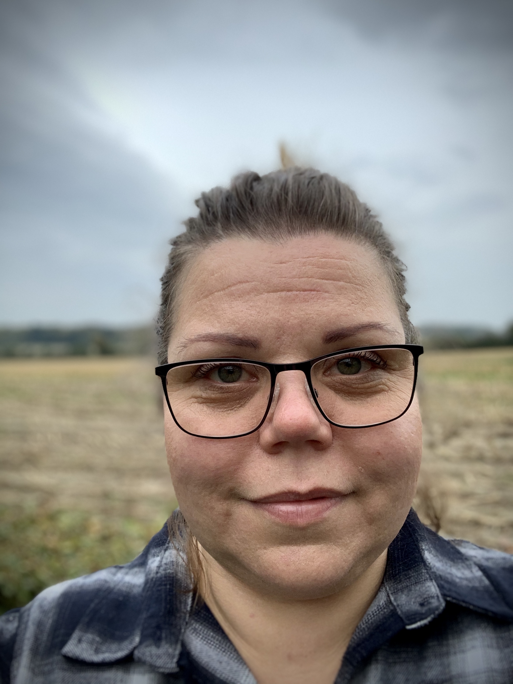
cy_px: 342
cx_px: 256
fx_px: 632
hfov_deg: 44.2
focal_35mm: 32
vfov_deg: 56.8
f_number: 2.2
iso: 64
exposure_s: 1/64
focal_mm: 2.87
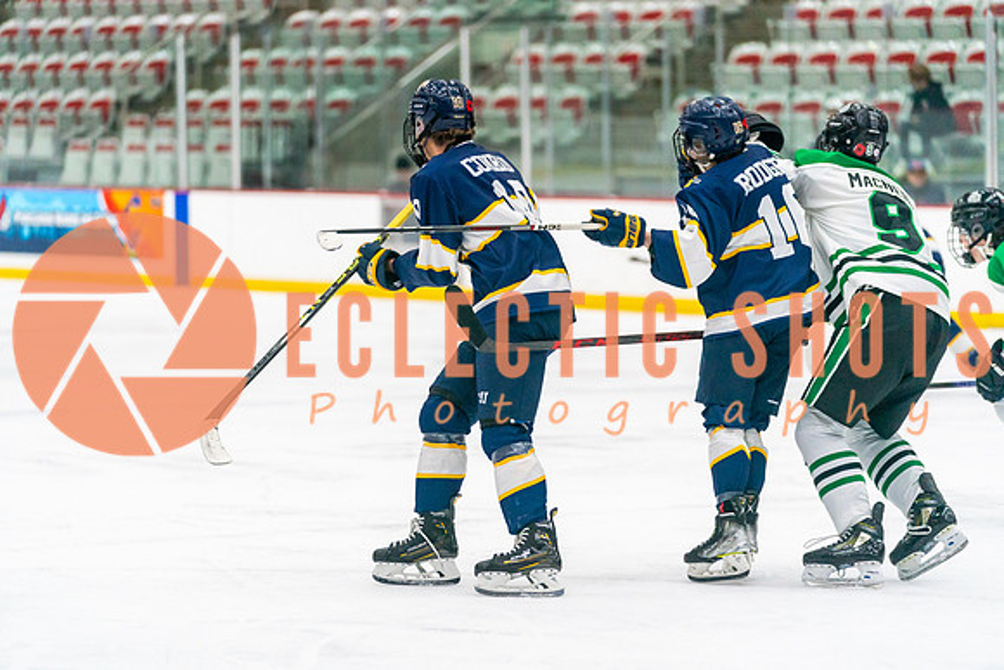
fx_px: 4049
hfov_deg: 14.1
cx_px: 483
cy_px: 347
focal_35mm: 145
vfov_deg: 9.5
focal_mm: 140
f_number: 2.8
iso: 3200
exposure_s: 1/1250
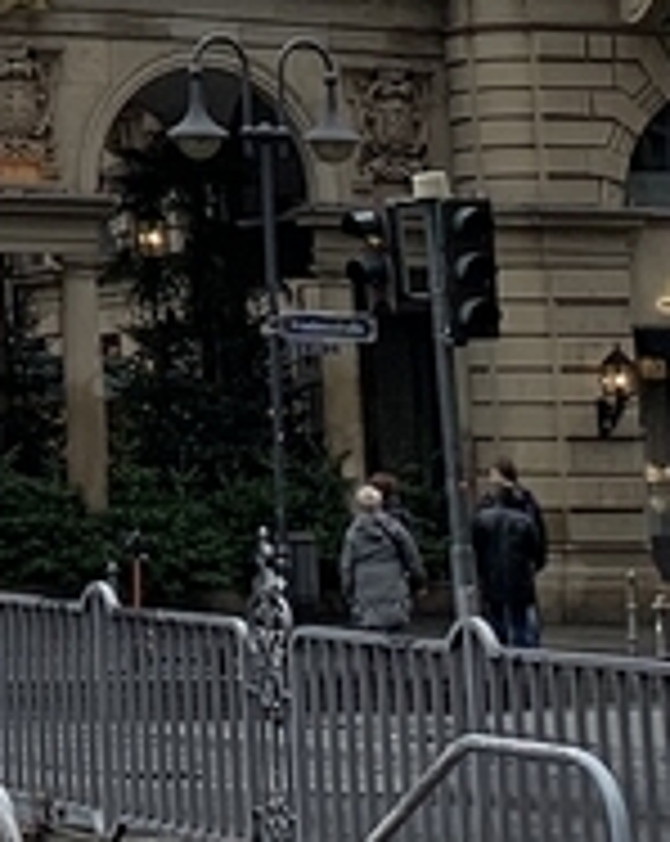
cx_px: -697
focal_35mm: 163
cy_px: -617
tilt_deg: +15.9
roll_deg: -0.5
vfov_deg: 11.1
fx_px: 4050
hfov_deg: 8.9
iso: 32
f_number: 1.8
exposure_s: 1/121
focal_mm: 4.25
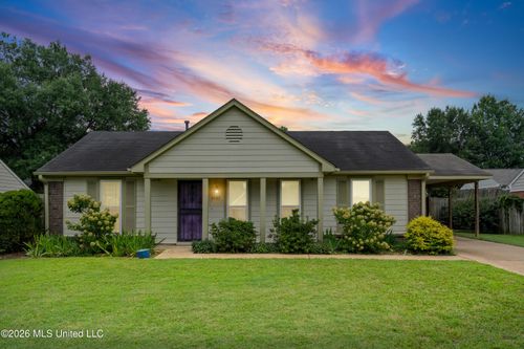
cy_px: 174
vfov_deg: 49.5
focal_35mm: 26
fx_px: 378
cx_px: 262
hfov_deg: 69.4
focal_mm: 26
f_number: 9.5
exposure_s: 1/350
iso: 1000
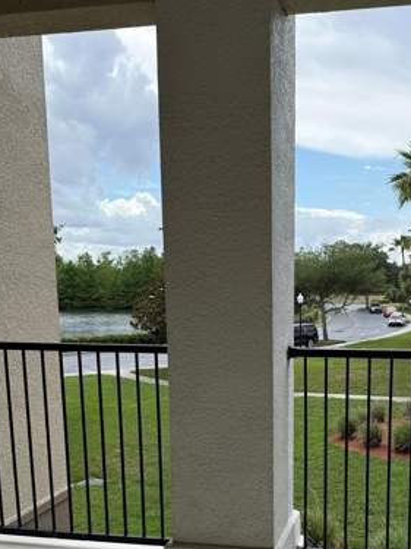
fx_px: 649
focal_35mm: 41
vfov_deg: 44.6
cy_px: 397
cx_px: 288
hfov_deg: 34.6
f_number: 1.78
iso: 80
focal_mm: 6.76
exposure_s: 1/2370
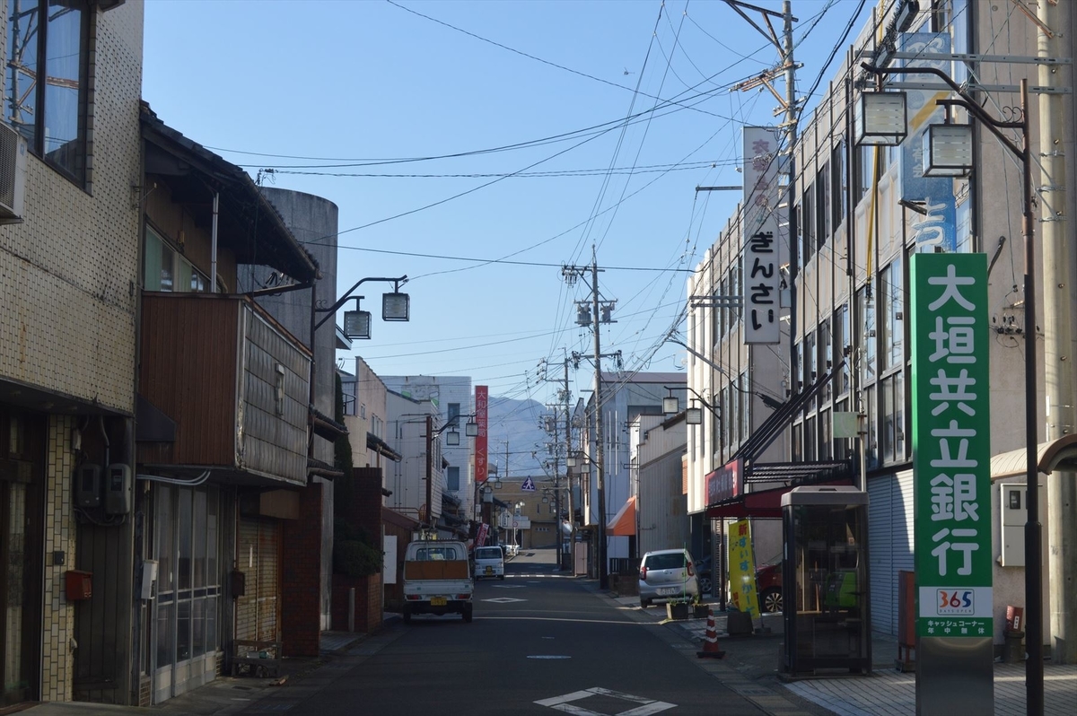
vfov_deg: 23.7
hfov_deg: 35.1
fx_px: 1704
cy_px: 358
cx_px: 538
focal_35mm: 57
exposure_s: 1/400
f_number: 10
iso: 400
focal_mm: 38
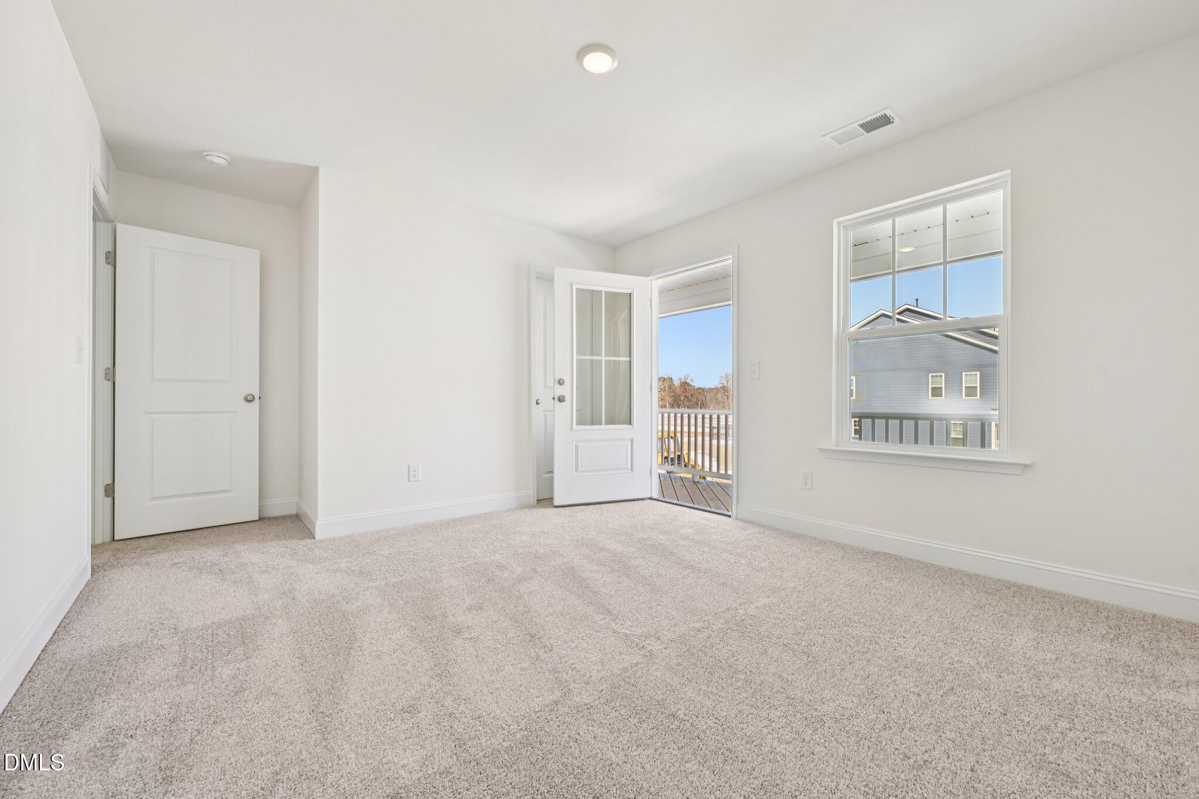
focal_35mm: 14
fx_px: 466
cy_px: 400
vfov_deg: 81.2
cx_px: 600
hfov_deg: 104.3
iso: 100
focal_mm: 14
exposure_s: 1/80
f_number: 8
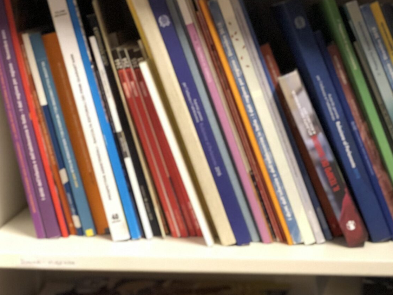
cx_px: 431
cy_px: 92
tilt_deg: -8.2
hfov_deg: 16.1
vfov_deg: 12.4
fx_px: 1351
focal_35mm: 119
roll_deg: -1.5
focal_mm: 6
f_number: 2.4
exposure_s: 1/14
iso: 160
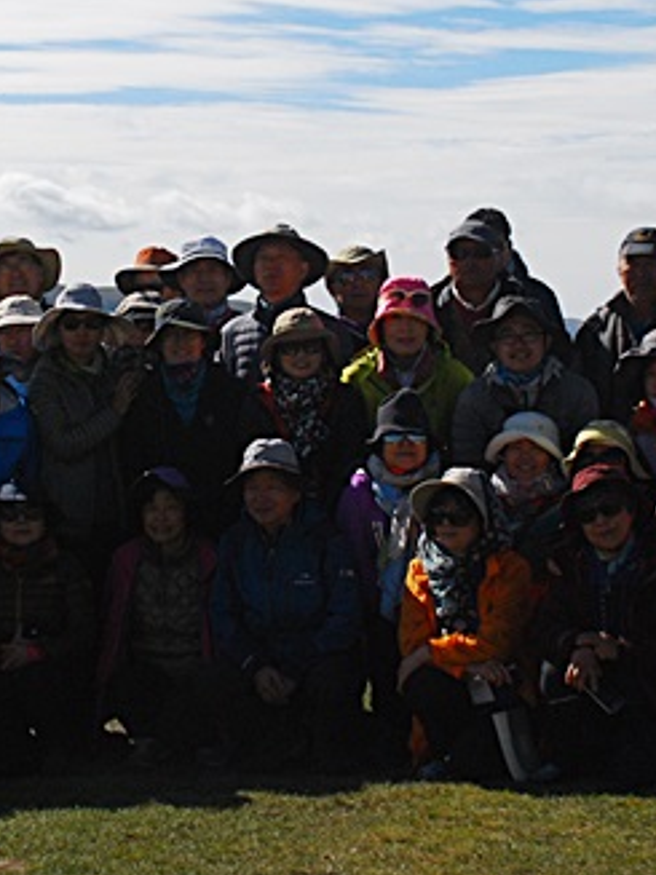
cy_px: 302
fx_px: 2857
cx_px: 155
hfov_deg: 13.1
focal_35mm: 113
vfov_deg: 17.4
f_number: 5.6
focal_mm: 32
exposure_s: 1/3200
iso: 400
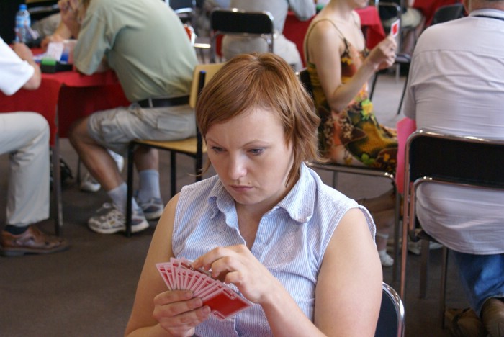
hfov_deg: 27.0
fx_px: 1051
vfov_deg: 18.2
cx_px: 252
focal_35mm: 75
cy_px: 168
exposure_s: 1/40
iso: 800
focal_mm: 50
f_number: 5.6
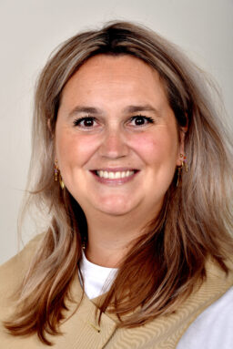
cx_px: 116
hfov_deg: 12.3
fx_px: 1085
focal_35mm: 112
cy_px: 174
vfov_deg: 18.2
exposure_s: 1/160
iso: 100
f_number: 9
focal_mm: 112
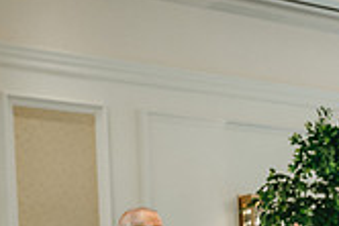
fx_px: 1150
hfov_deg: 15.1
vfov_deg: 10.8
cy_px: 363
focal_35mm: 122
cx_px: 553
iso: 1600
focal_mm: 35
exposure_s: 1/125
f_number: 2.8
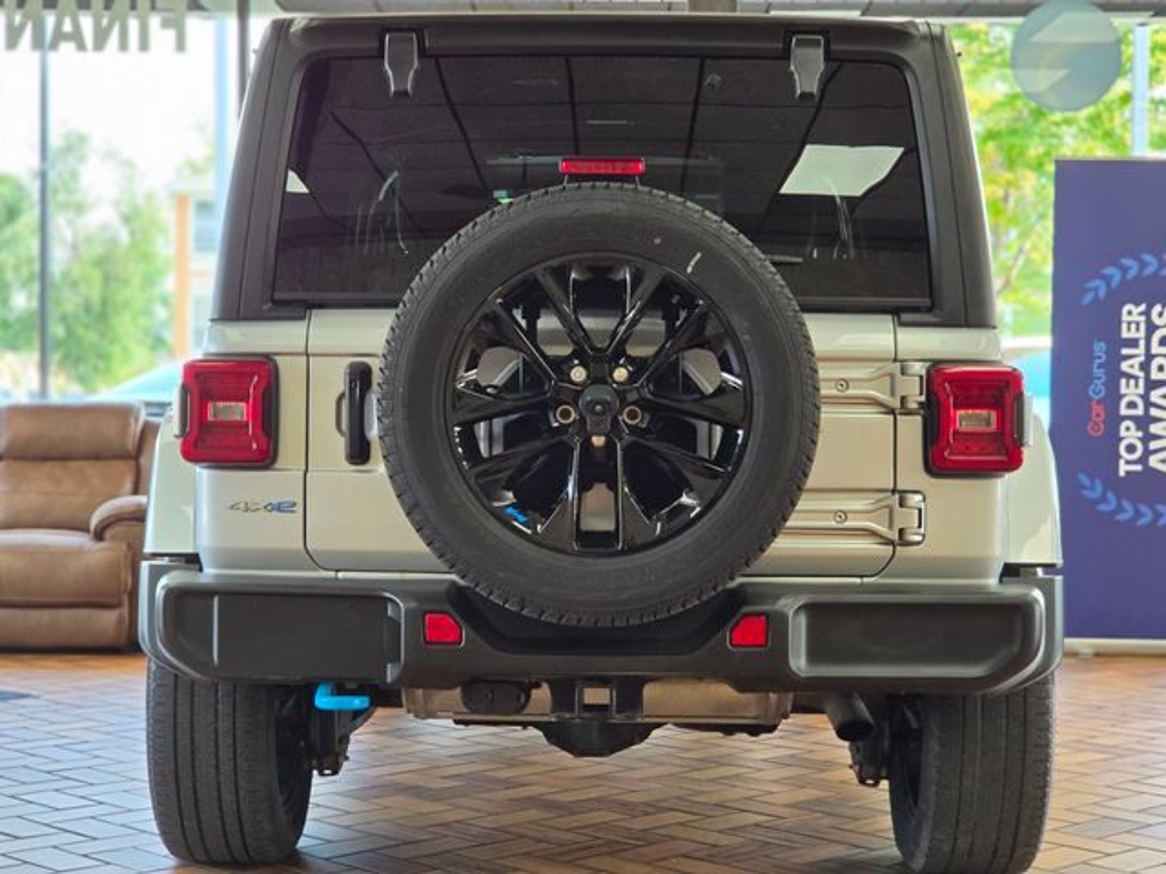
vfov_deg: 21.3
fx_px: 2324
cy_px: 437
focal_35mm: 69
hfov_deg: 28.2
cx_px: 583
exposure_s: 1/120
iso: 100
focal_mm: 7
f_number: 2.4
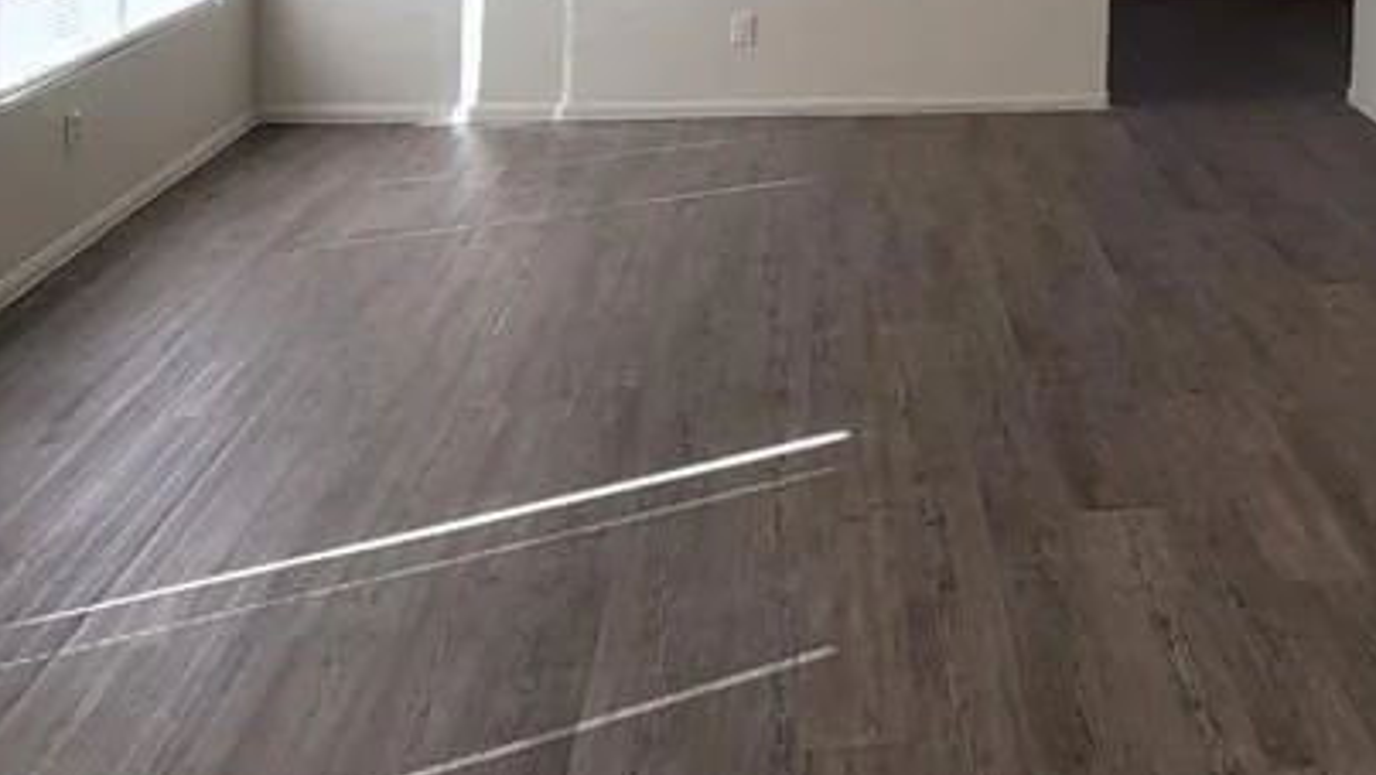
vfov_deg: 27.8
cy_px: -212
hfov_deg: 52.8
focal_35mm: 36
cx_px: 1031
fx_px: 1314
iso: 64
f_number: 2.2
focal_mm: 2.2
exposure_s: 1/147
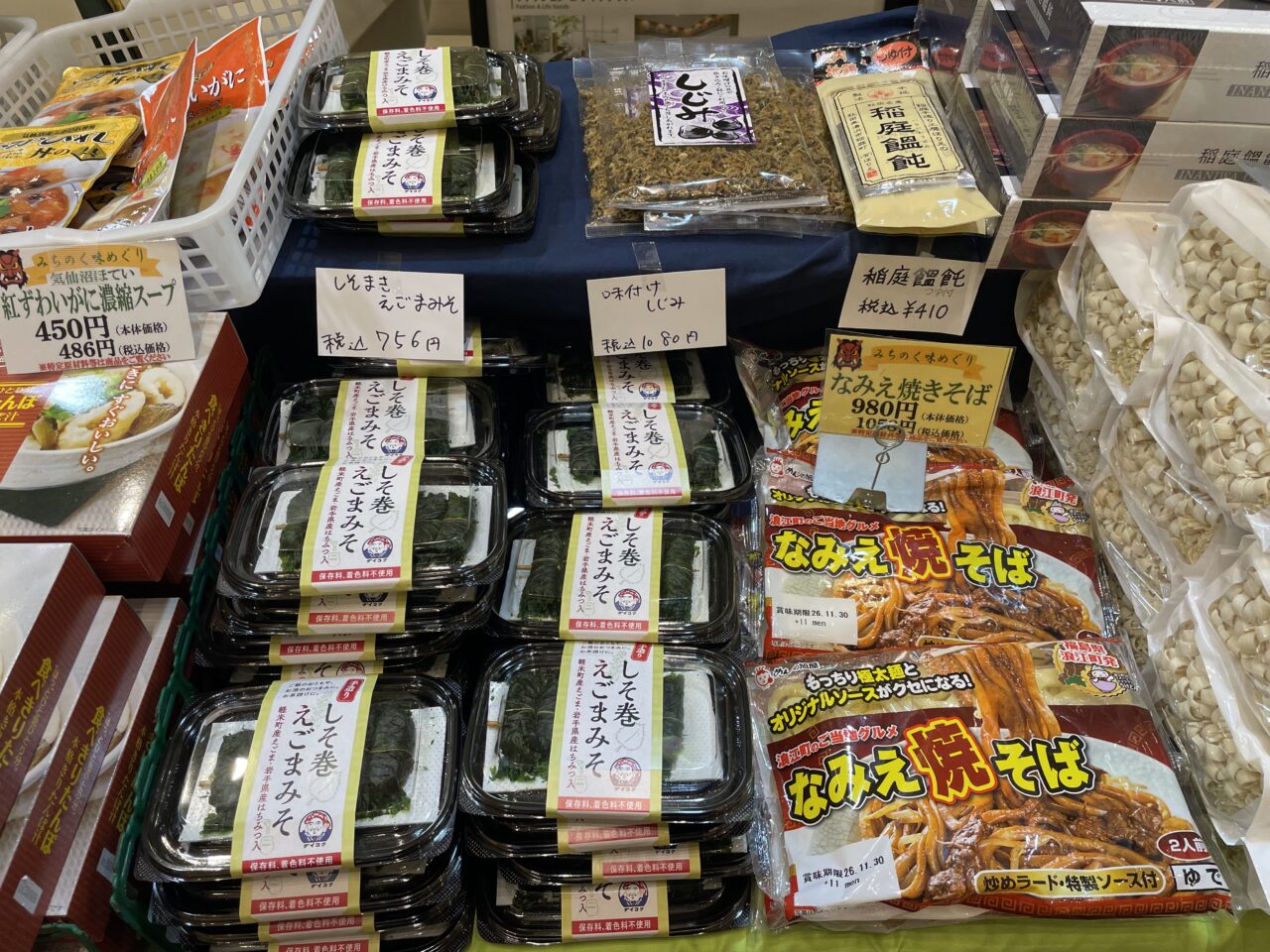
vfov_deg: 53.1
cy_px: 476
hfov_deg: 67.3
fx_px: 954
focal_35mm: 26
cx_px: 635
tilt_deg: -47.8
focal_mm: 4.2
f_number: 1.6
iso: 50
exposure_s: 1/100
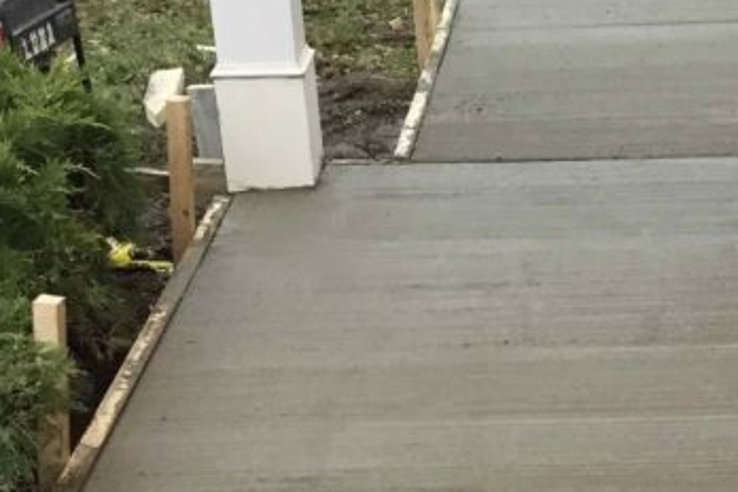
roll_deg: +1.6
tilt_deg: -28.0
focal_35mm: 95
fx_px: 1947
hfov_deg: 21.2
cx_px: 607
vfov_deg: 14.0
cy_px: 566
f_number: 2.4
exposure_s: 1/30
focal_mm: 3.3
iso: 32
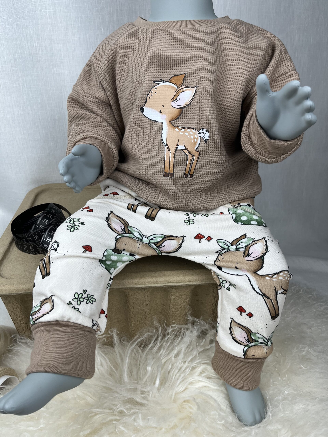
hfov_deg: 53.1
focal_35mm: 26
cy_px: 218
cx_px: 164
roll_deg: +1.7
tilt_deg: -22.6
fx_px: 328
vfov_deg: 67.3
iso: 32
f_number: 1.6
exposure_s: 1/129
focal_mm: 5.1
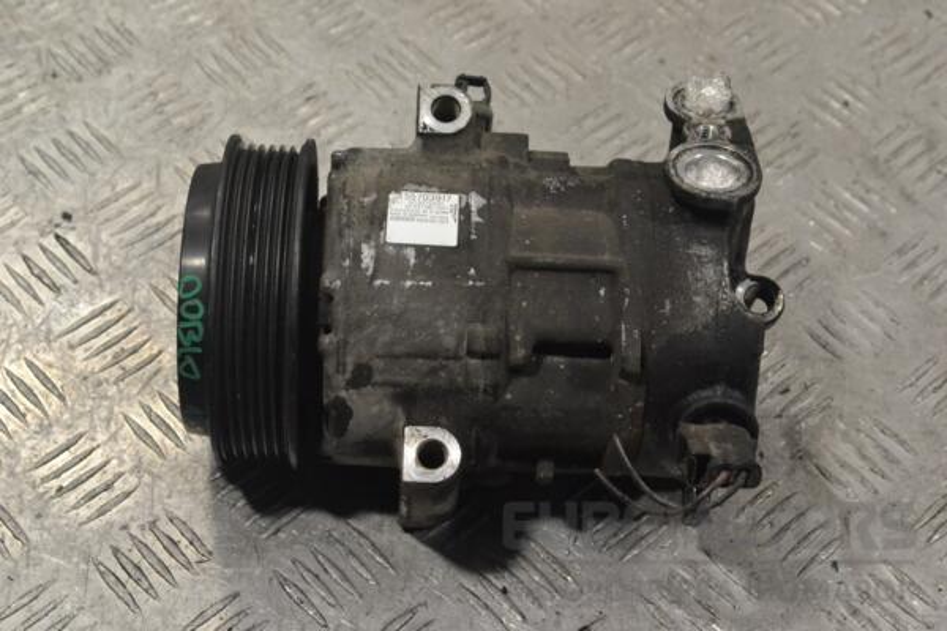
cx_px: 474
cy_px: 316
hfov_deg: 28.1
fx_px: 1894
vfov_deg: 18.9
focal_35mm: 72
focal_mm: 48
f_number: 9
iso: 3200
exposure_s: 1/320
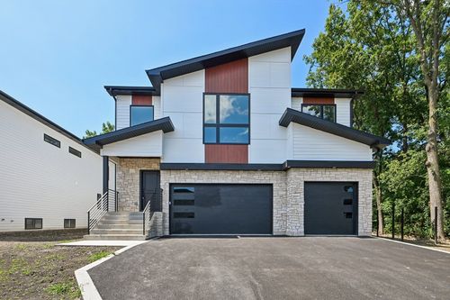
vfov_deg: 73.7
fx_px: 200
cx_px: 225
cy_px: 150
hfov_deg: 96.8
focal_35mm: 16
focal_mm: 16
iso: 400
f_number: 13
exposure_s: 1/250
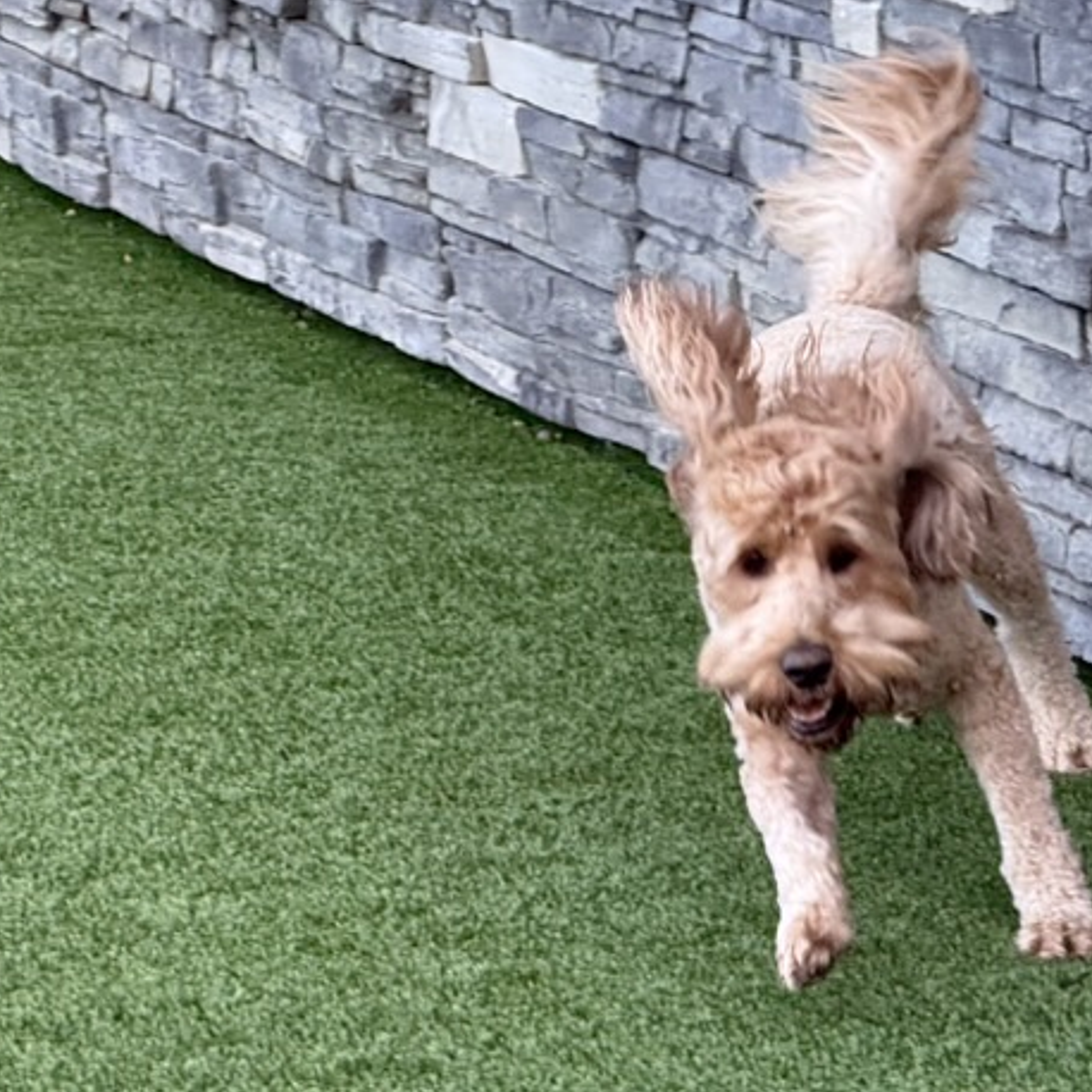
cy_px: 787
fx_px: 8459
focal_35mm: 237
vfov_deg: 7.4
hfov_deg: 7.4
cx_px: 765
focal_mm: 15.66
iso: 64
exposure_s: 1/118
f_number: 2.8
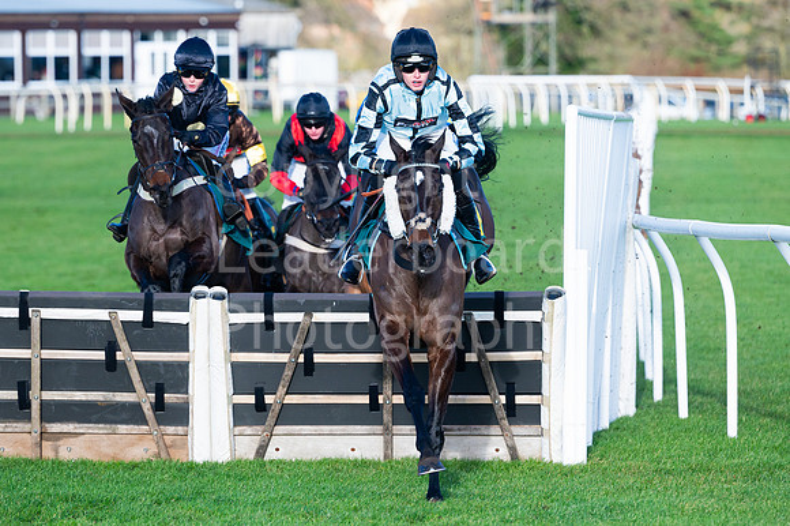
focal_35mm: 250
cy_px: 195
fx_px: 5483
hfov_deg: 8.2
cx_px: 371
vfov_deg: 5.5
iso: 320
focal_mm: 175
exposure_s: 1/3200
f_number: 3.5
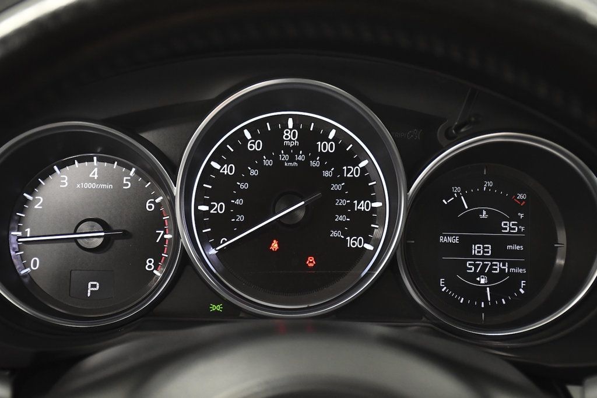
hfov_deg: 30.1
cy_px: 199
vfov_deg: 20.3
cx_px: 298
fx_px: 1111
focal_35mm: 67
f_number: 4.5
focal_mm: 45
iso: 2500
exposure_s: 1/160
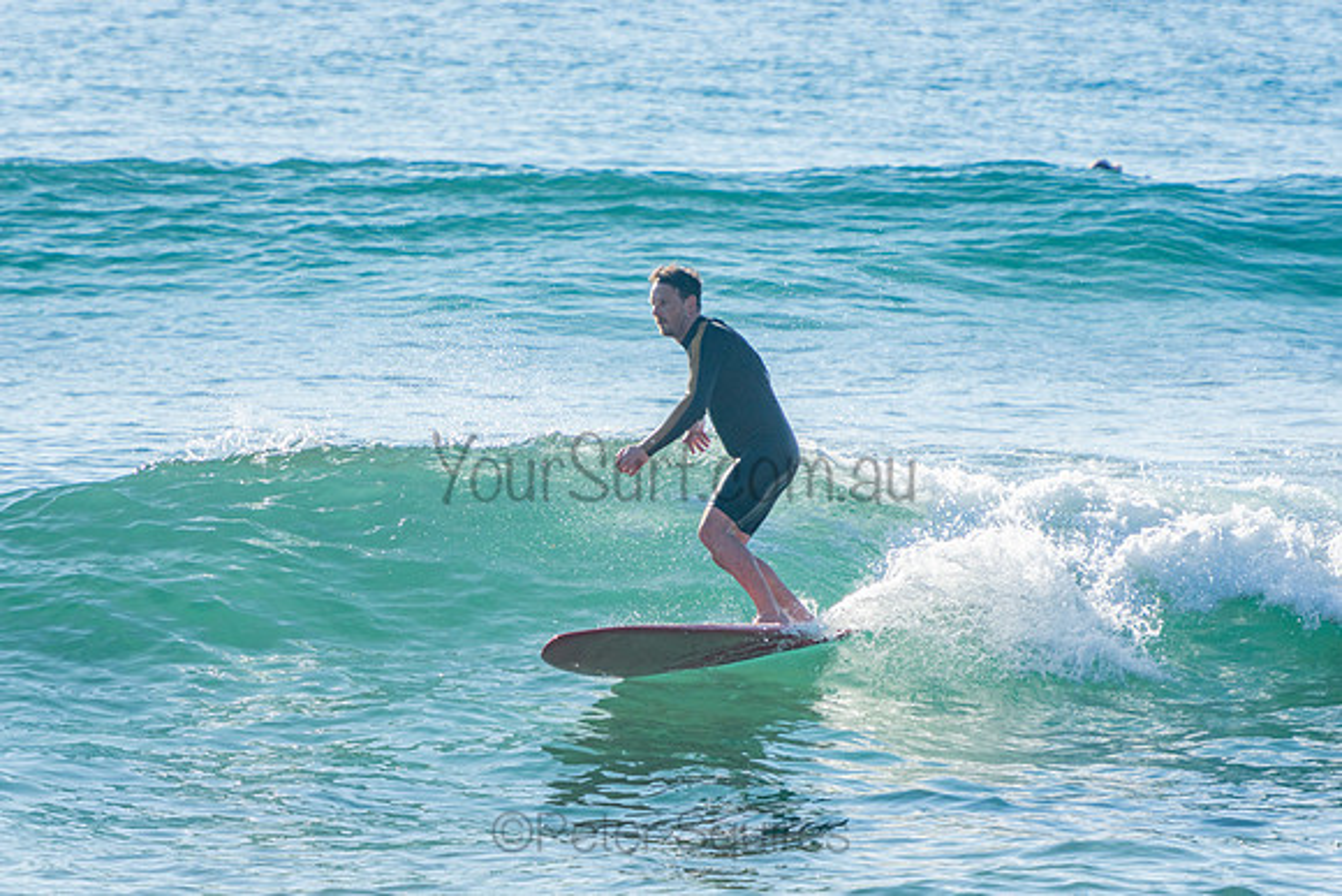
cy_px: 448
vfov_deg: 3.4
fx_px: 15100
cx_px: 671
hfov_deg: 5.1
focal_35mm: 405
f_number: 5.6
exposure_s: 1/1250
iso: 250
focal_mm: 270
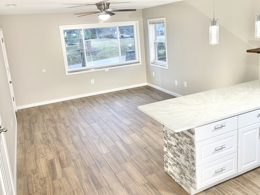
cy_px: 76
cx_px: 142
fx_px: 248
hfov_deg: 55.2
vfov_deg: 42.7
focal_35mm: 33
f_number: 1.5
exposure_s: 1/120
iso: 125
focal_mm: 5.7
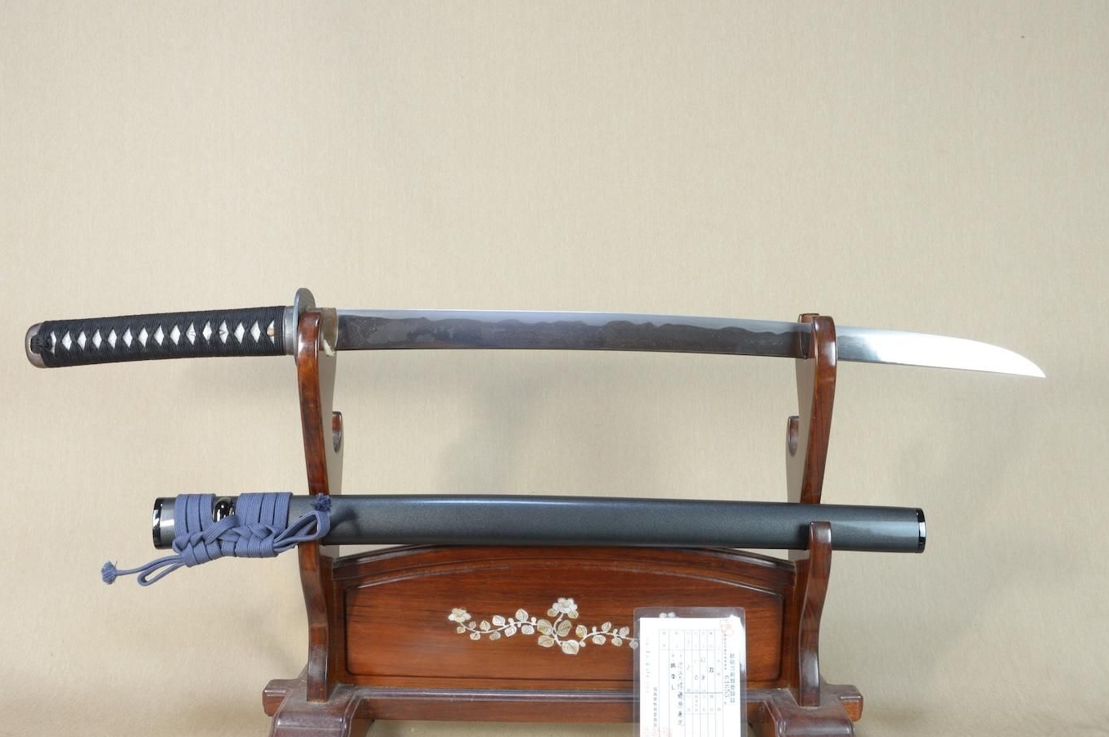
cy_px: 373
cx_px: 552
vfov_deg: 42.3
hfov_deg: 60.3
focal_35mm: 31
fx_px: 954
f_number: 11
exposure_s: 1/2
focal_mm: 20
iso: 400
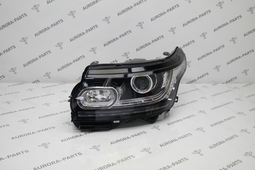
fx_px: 290
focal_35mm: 41
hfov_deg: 47.4
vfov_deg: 32.6
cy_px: 85
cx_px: 128
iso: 200
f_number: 4
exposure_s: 1/60
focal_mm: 27
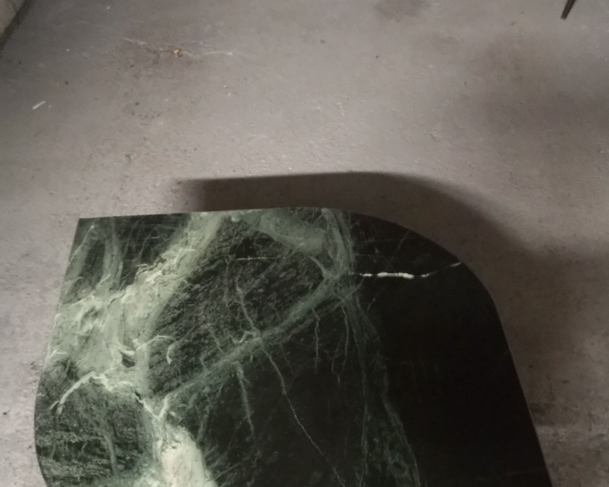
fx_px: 649
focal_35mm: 36
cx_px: 310
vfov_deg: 39.9
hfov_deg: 50.3
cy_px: 372
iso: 3200
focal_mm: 3.95
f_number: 1.8
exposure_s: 1/17.1
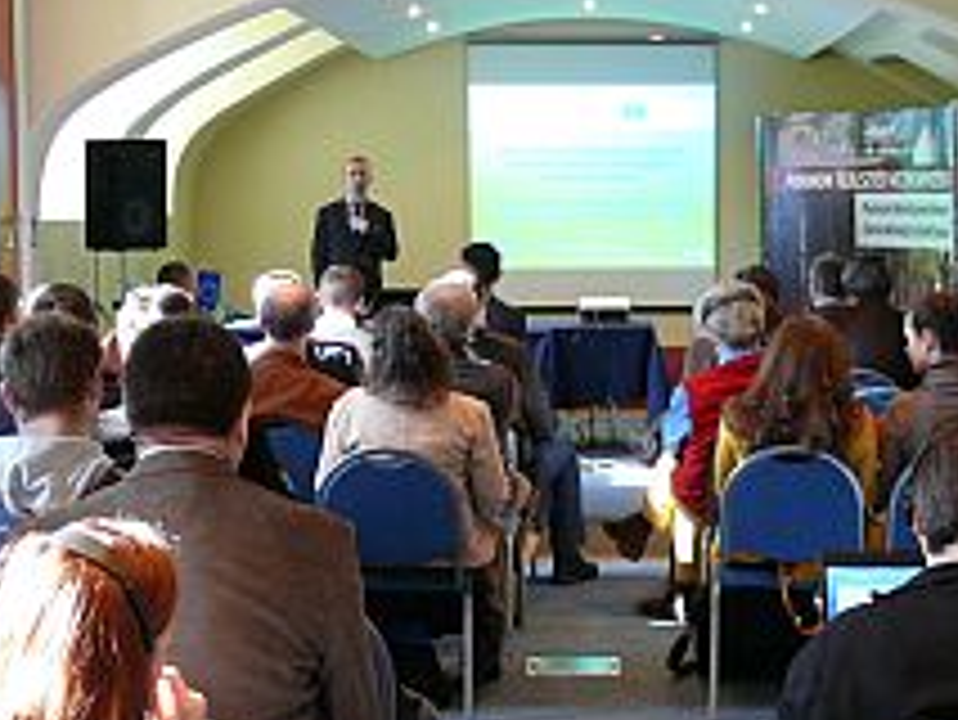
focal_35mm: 74
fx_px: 2049
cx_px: 652
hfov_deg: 26.1
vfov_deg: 19.9
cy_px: 459
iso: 200
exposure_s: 1/13
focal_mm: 7.4
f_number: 2.8
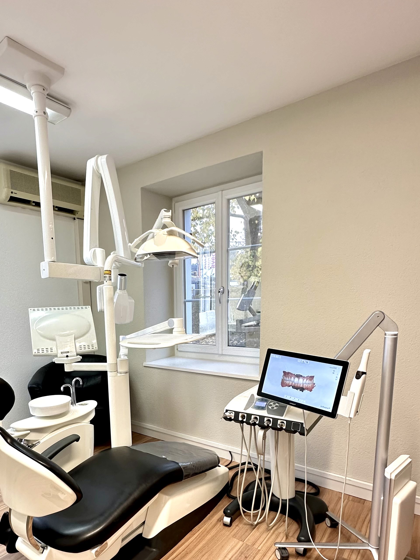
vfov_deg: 74.9
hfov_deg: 60.0
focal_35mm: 22
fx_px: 356
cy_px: 355
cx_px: 149
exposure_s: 1/50
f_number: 2.2
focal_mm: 2.22
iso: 160
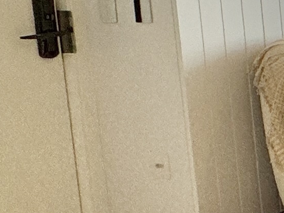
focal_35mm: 102
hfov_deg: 10.6
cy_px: 18
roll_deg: +0.6
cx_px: 909
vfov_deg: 14.4
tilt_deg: -6.5
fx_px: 837
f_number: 2.2
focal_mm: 2.22
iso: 40
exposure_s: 1/277
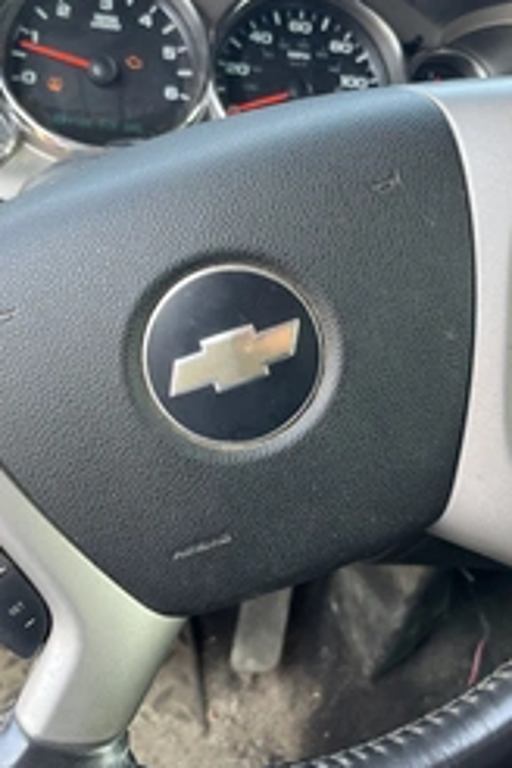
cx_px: 253
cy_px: 353
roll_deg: -6.7
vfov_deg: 44.5
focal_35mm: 44
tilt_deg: -24.3
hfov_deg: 30.5
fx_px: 939
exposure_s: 1/121
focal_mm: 5.1
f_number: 1.6
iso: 80
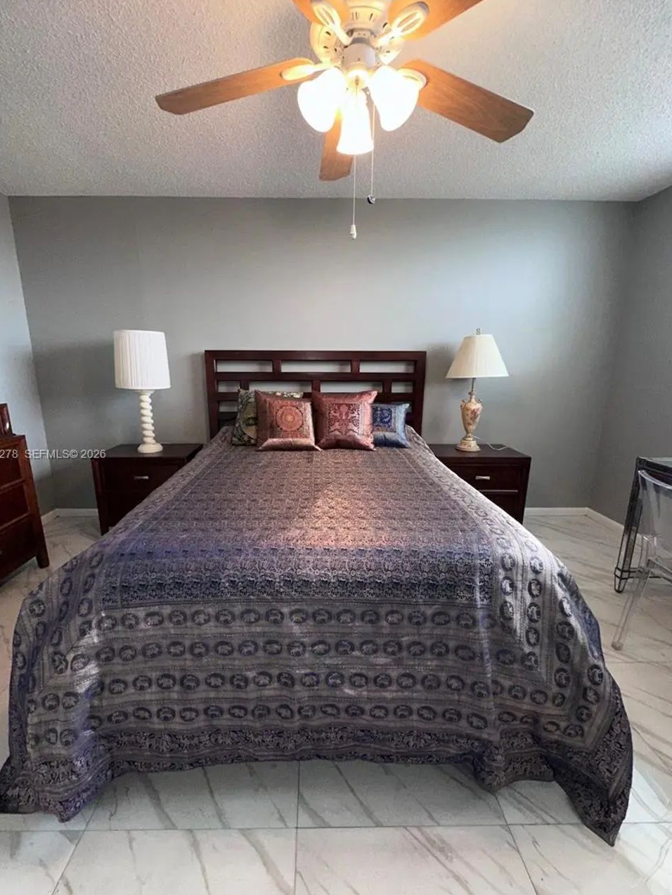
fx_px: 388
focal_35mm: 15
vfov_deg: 98.2
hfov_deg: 81.7
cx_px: 318
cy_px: 455
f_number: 2.2
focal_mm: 2.22
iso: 100
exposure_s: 1/120
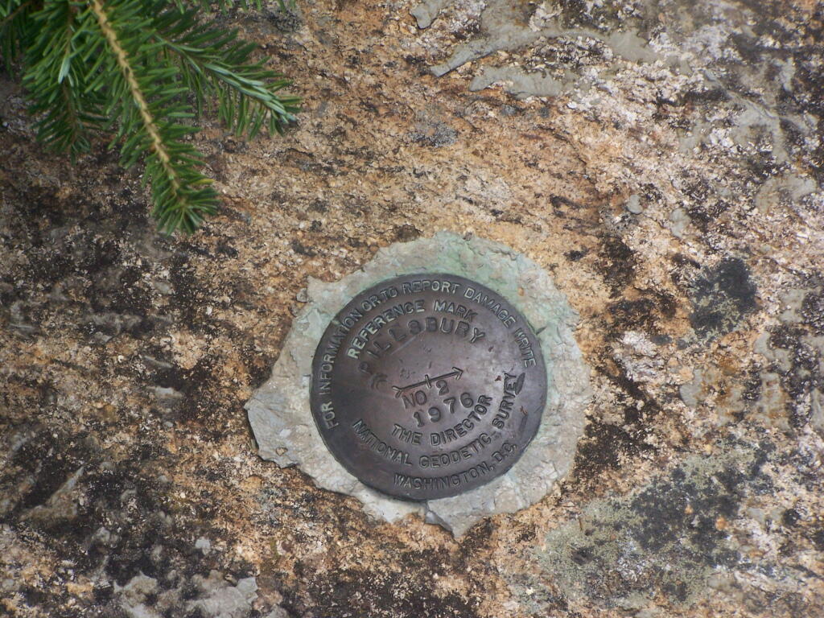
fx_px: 4023
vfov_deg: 8.8
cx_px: 412
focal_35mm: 169
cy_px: 309
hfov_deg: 11.7
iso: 200
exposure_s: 1/500
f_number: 6.3
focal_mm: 28
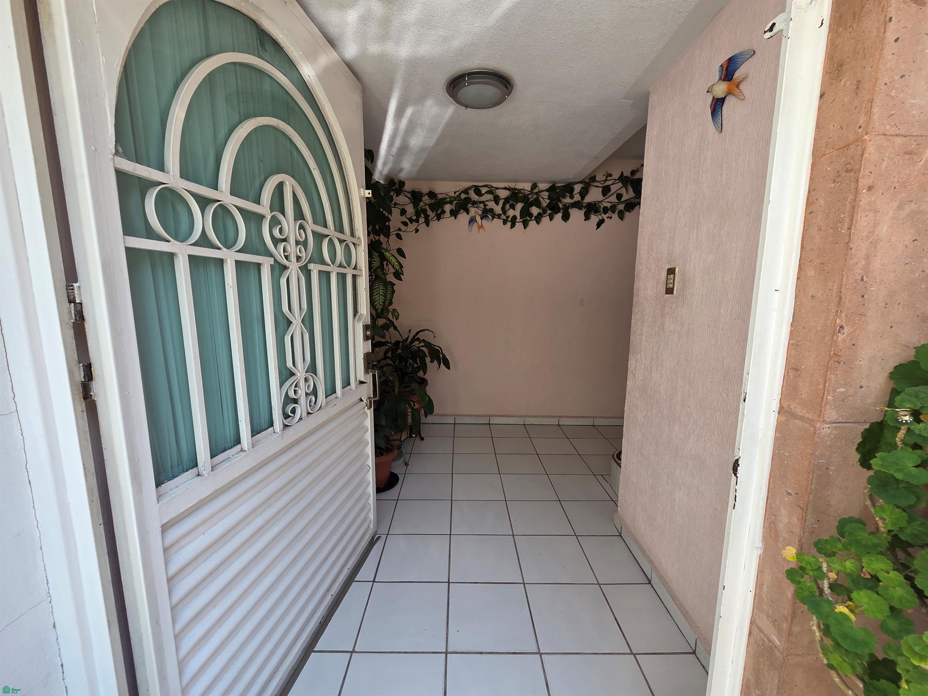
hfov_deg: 106.2
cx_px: 464
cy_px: 348
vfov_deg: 89.9
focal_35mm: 13
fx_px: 349
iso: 50
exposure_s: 1/234
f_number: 2.2
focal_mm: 2.2
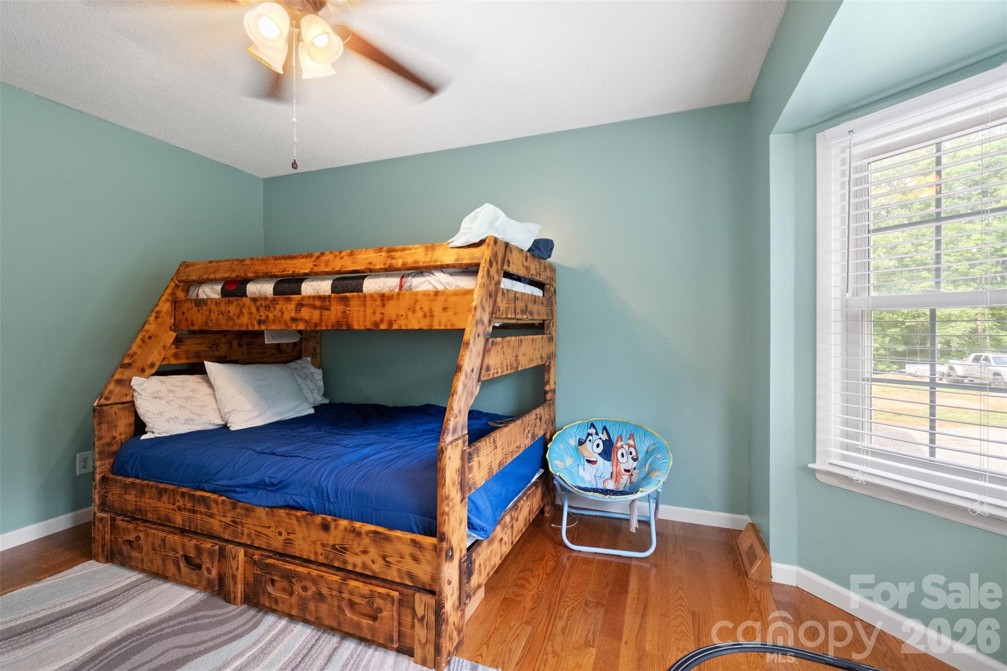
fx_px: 420
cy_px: 336
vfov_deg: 77.3
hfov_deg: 100.4
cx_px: 504
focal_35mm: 15
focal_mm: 10
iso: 6400
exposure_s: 1/30
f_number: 7.1
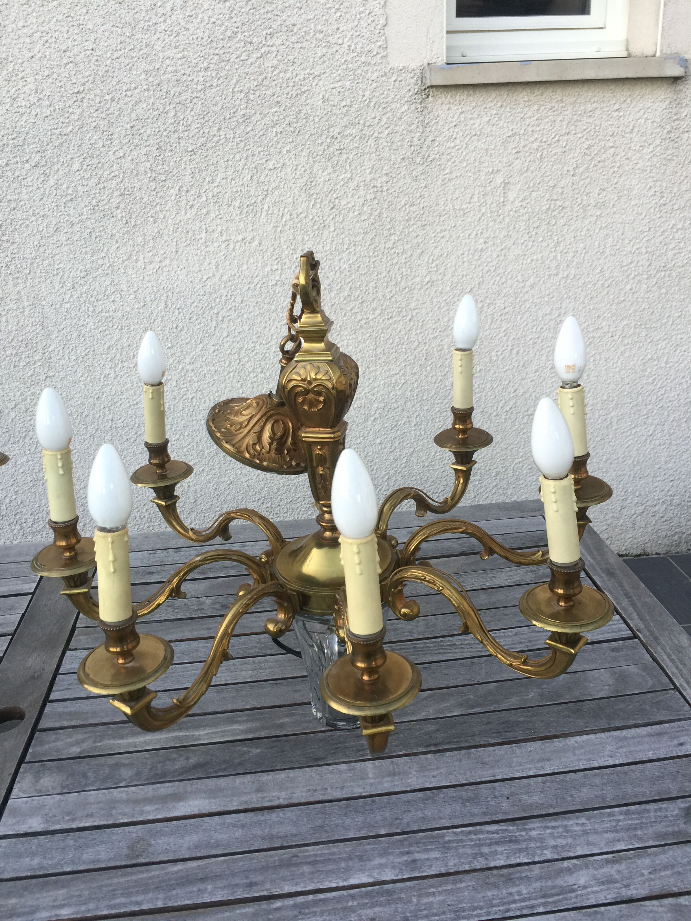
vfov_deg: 61.7
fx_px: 772
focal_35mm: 29
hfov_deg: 48.2
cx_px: 346
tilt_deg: -20.1
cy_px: 460
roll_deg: +1.7
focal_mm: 4.15
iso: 32
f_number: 2.2
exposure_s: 1/33
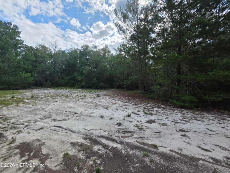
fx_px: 86
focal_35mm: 13
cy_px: 86
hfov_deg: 106.2
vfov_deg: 89.9
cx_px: 115
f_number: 1.9
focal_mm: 2.2
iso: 40
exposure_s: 1/1785
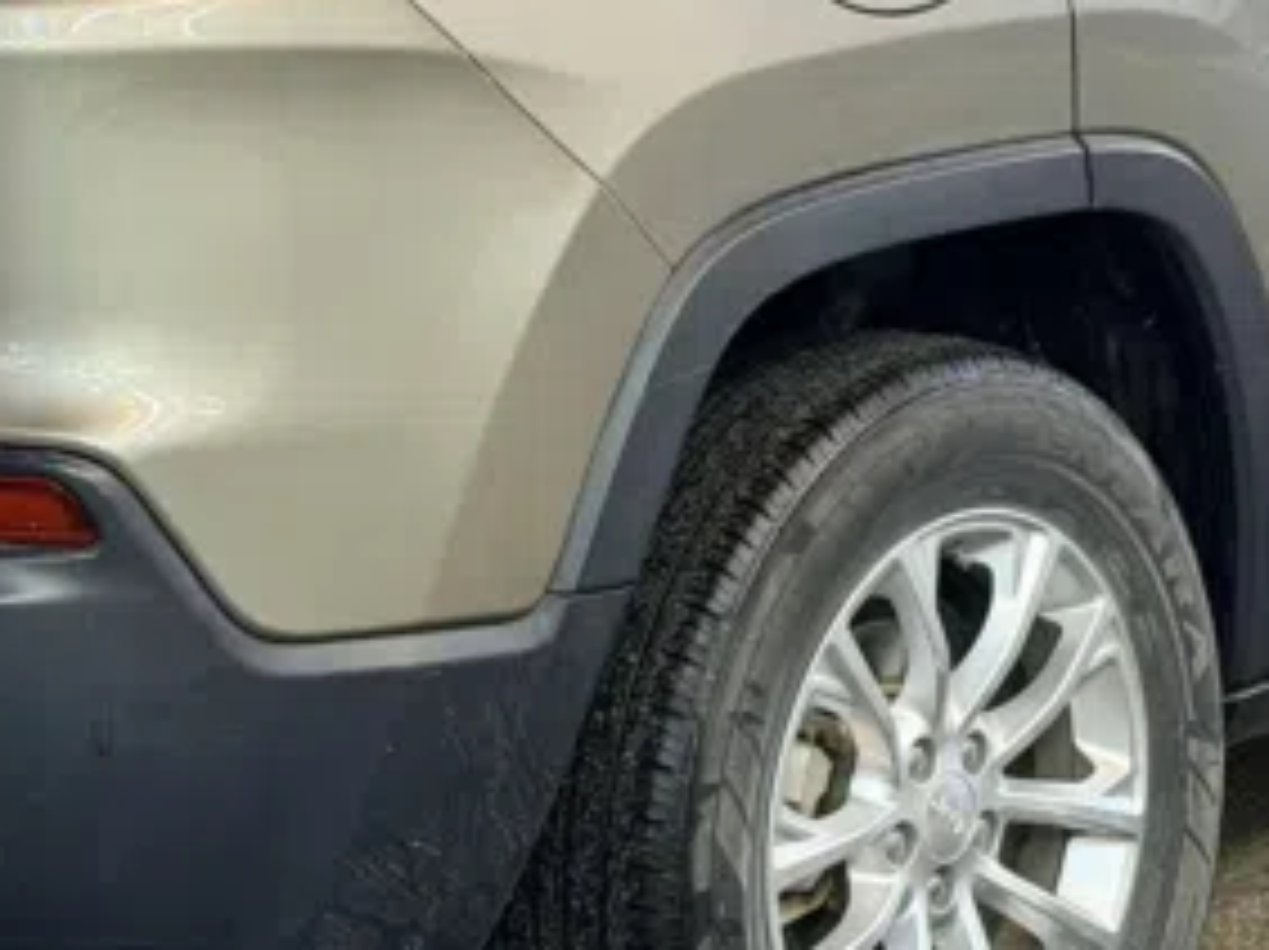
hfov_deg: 18.1
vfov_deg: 13.3
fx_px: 3992
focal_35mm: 109
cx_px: 657
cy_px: -54
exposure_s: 1/50
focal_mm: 6.76
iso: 200
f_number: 1.78
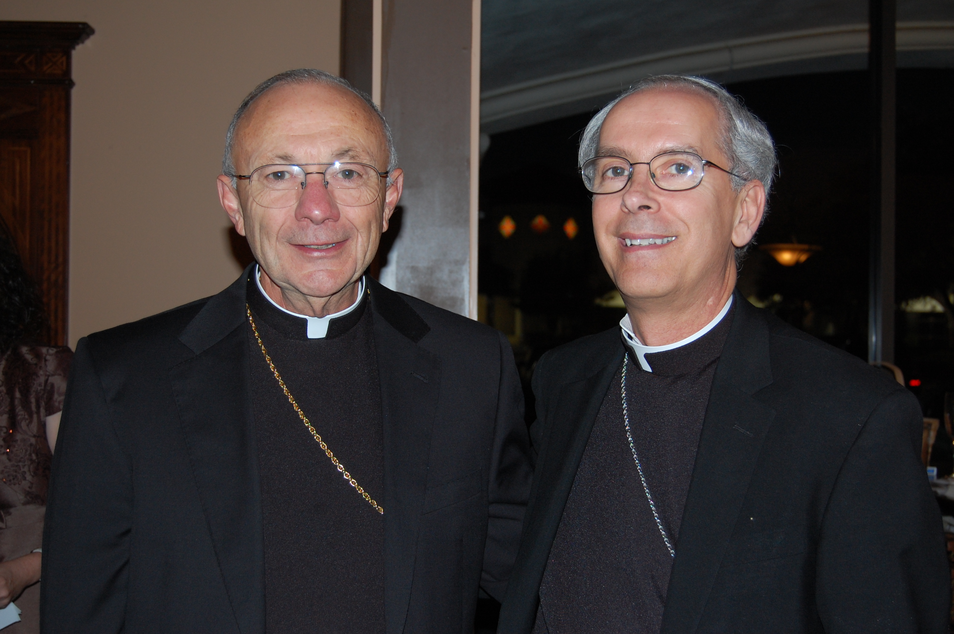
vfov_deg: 28.0
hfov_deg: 41.1
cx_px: 477
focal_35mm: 48
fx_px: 1271
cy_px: 317
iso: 400
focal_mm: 32
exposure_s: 1/60
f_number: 4.5
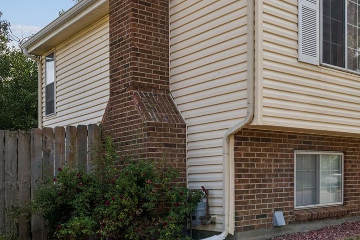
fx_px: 462
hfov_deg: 38.5
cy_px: 71
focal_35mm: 46
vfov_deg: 28.8
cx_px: 347
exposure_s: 1/50
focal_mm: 23.1
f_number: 22
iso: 125
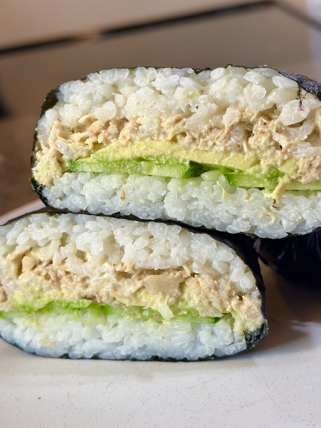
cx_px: 160
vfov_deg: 39.7
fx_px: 593
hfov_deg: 30.3
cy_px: 214
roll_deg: -0.6
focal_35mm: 48
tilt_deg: -17.8
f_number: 1.78
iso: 100
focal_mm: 6.86
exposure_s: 1/120
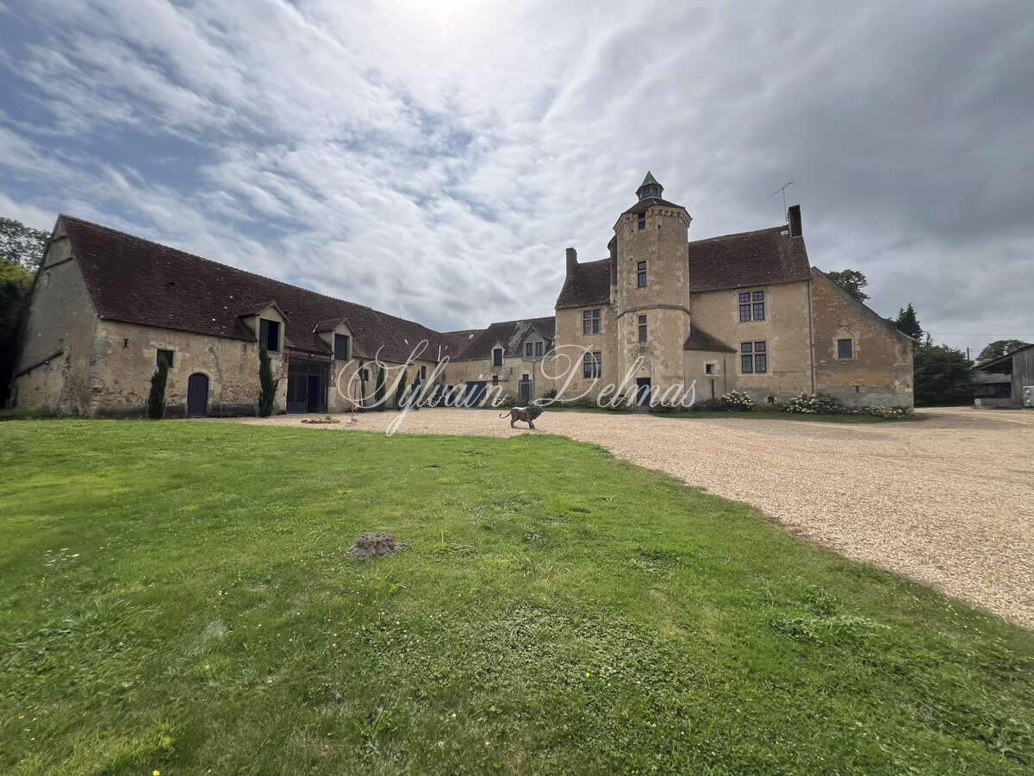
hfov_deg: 106.2
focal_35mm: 13
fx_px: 388
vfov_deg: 89.9
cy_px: 388
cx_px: 517
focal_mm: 1.57
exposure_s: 1/3311
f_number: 1.8
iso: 32
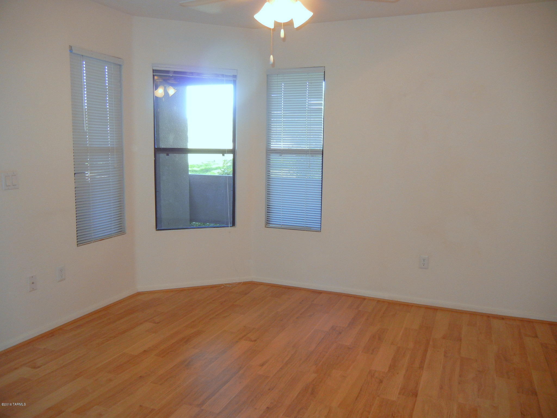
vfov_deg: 46.8
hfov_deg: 60.0
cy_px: 209
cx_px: 278
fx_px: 483
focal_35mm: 30
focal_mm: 5.4
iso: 198
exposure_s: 1/30
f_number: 3.5
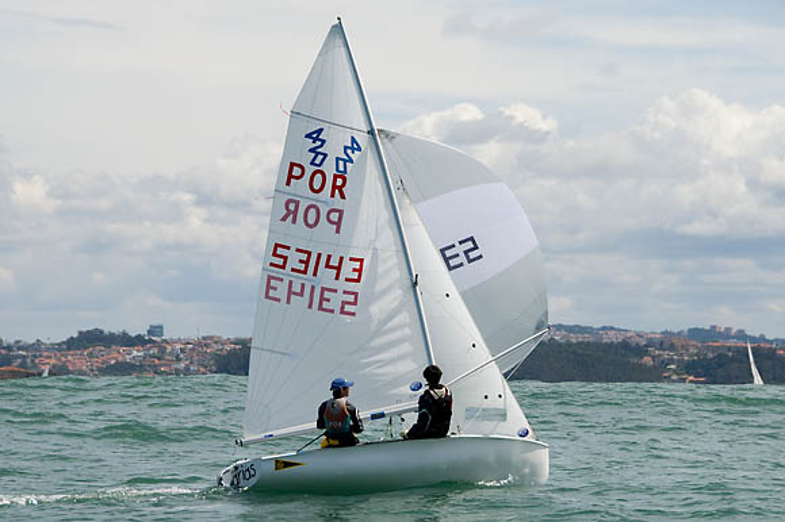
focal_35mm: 135
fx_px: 2942
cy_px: 261
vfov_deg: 10.1
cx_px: 392
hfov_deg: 15.2
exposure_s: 1/1000
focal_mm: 90
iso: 200
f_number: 8
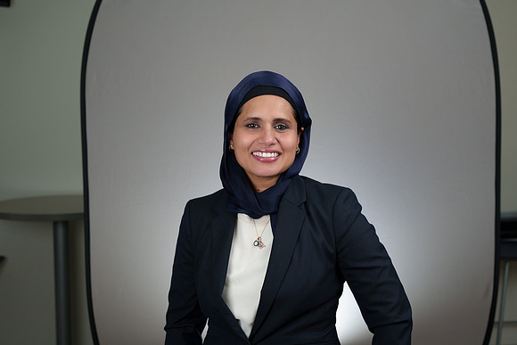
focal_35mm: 50
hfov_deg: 39.6
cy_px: 172
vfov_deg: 27.0
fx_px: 718
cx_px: 258
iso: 640
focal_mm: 50
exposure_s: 1/250
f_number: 4
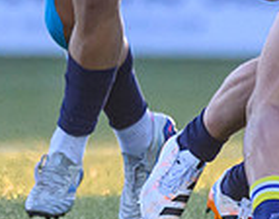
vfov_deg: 0.4
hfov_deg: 0.5
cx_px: 448
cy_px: -102
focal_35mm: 3930
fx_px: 32187
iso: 3200
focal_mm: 560
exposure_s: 1/2000
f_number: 4
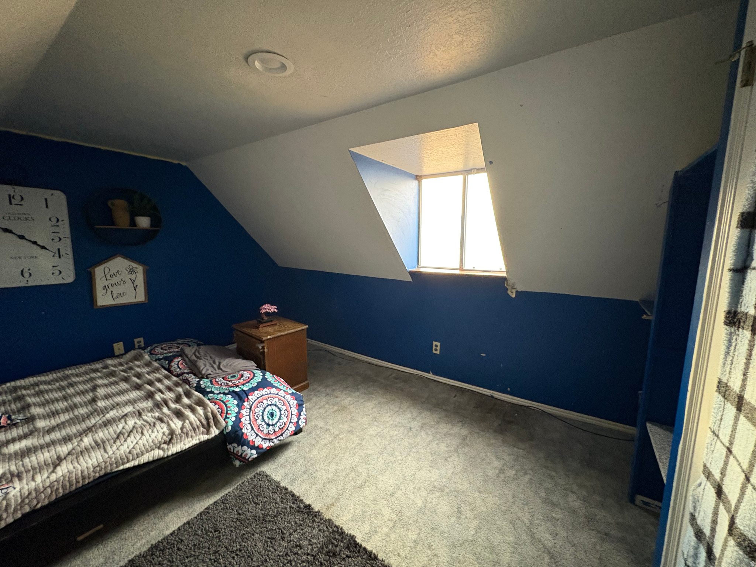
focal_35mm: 14
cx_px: 378
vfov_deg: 85.7
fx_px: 306
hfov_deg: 102.1
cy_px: 284
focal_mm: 2.22
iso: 640
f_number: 2.2
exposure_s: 1/60
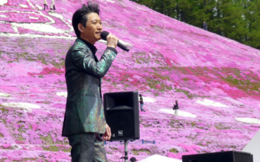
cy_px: 60
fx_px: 1218
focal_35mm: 172
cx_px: 115
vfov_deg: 7.6
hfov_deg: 12.2
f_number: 5.1
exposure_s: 1/400
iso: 100
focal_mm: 16.5
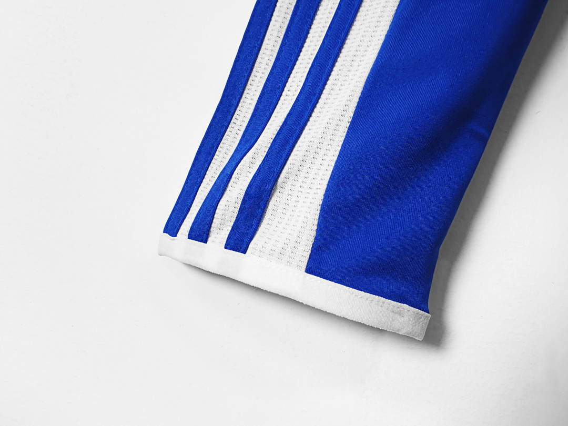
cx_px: 284
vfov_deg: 58.9
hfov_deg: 73.9
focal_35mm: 23
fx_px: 377
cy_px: 213
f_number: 2.2
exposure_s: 1/100
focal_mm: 2.59
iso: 170
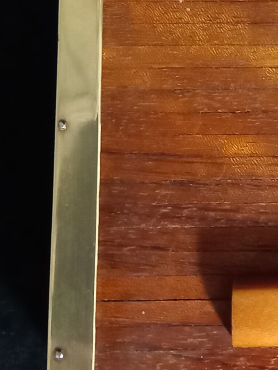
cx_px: 341
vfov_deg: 19.3
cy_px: 13
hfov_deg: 14.4
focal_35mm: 99
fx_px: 1060
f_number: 2
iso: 400
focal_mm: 4.6
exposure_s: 1/25
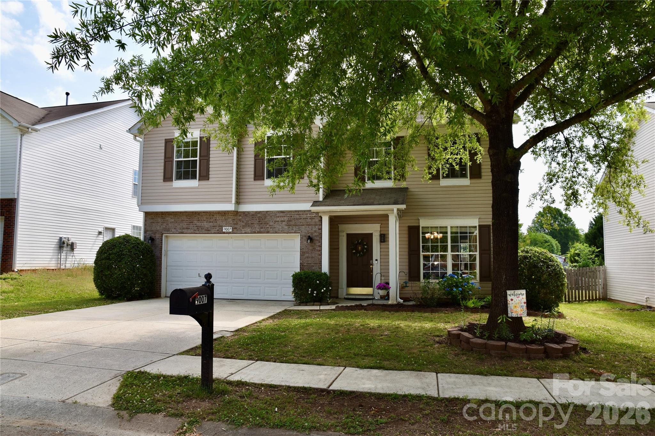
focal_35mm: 26
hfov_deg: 70.4
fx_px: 464
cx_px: 328
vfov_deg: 50.4
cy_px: 218
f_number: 7.1
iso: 100
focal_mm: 17
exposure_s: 1/200
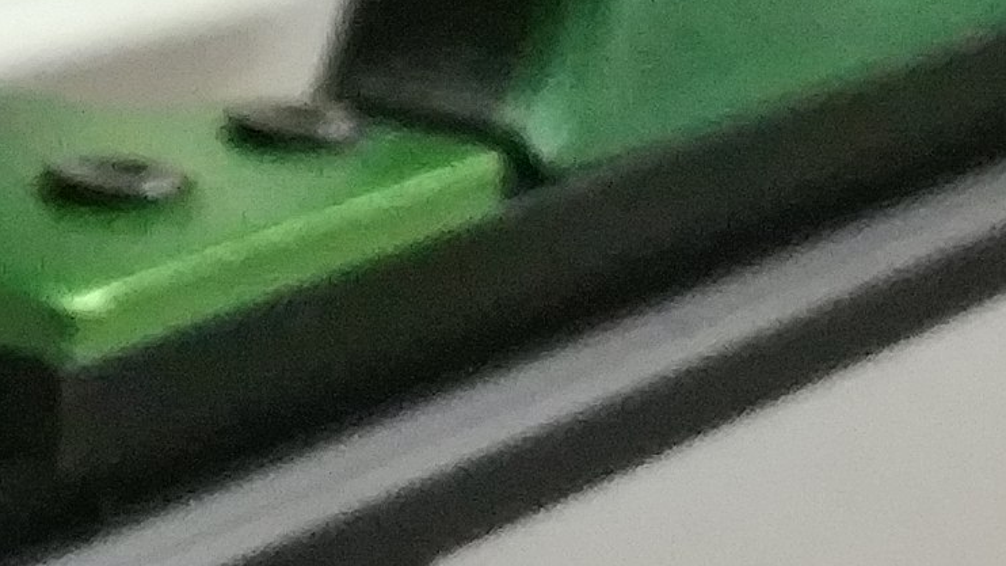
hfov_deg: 10.5
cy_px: -1034
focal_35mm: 188
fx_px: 5014
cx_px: -1043
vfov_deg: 6.0
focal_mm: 4.5
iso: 637
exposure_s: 1/17
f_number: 2
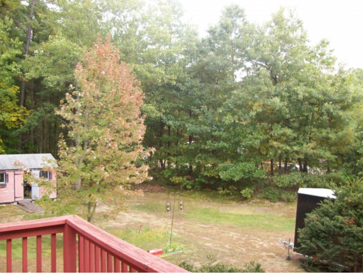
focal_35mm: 37
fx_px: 388
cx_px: 181
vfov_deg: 38.7
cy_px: 133
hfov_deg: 50.1
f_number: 2.7
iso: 200
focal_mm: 6
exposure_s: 1/136
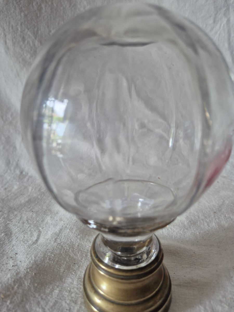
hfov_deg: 58.9
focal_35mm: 23
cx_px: 117
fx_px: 207
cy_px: 156
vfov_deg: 73.9
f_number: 1.8
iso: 320
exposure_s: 1/100
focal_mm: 5.4
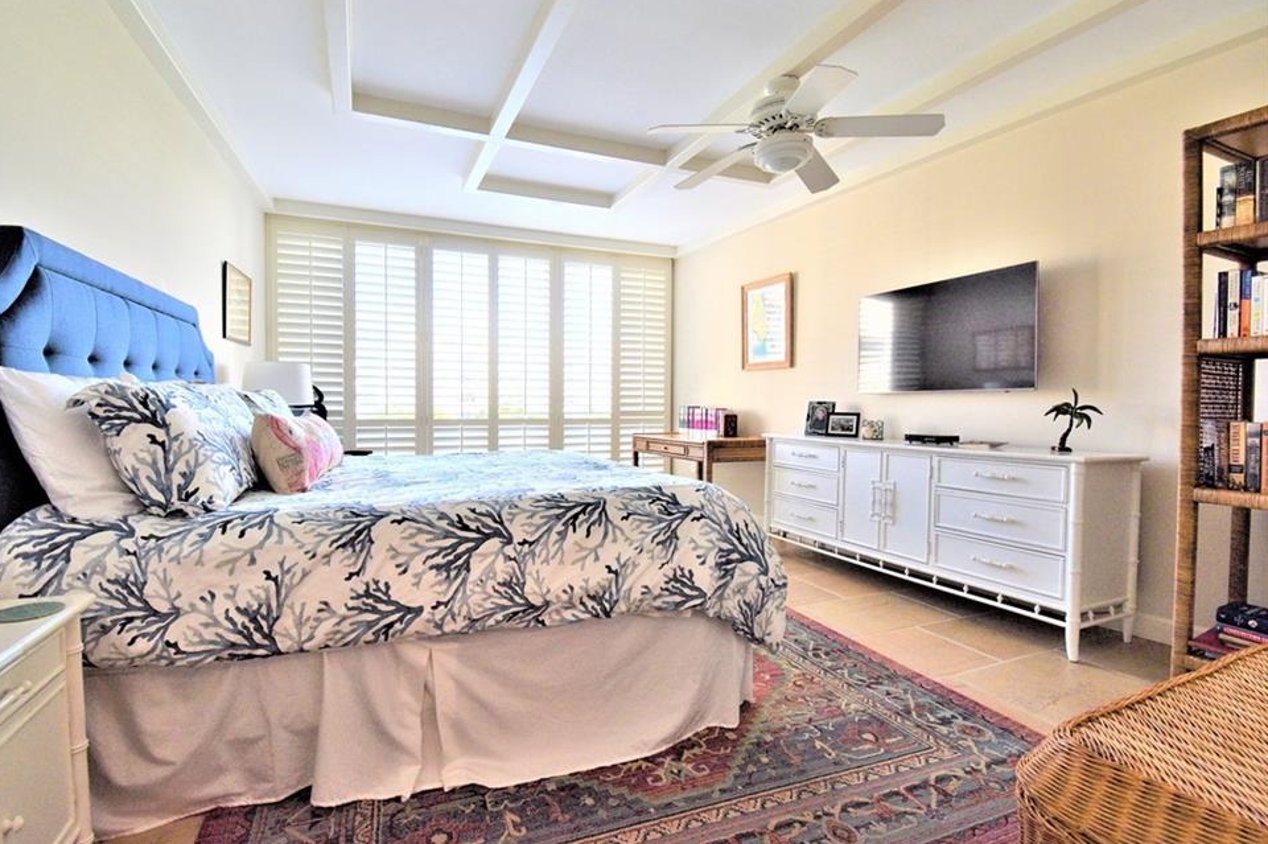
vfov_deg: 73.7
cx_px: 594
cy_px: 412
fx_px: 563
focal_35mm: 16
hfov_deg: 96.6
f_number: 8
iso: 400
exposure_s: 1/50
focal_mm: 10
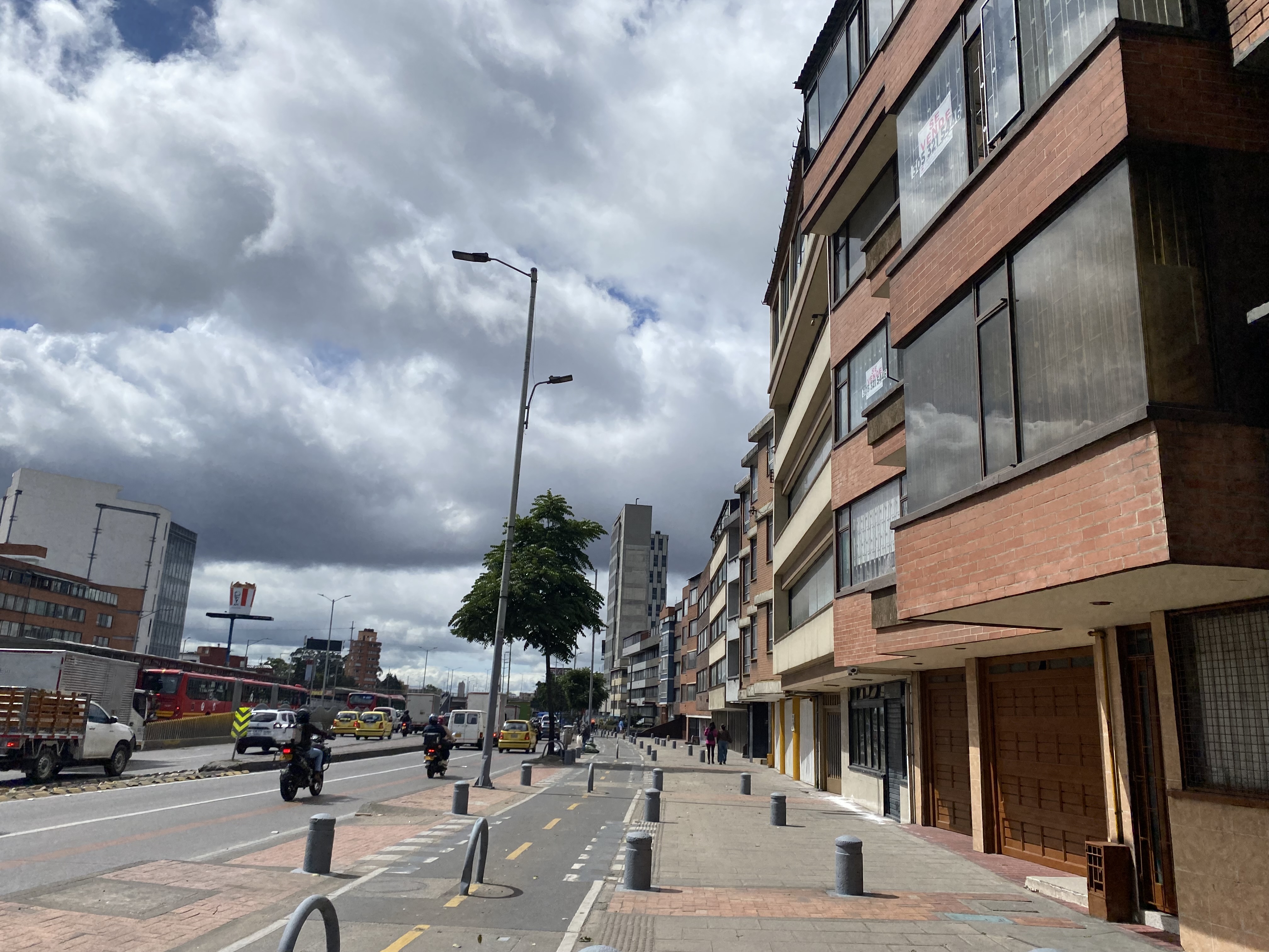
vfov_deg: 53.1
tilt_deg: +11.4
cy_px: 476
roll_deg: -2.7
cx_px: 634
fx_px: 953
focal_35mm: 26
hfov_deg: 67.3
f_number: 1.8
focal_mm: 4.25
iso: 32
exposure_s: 1/7692
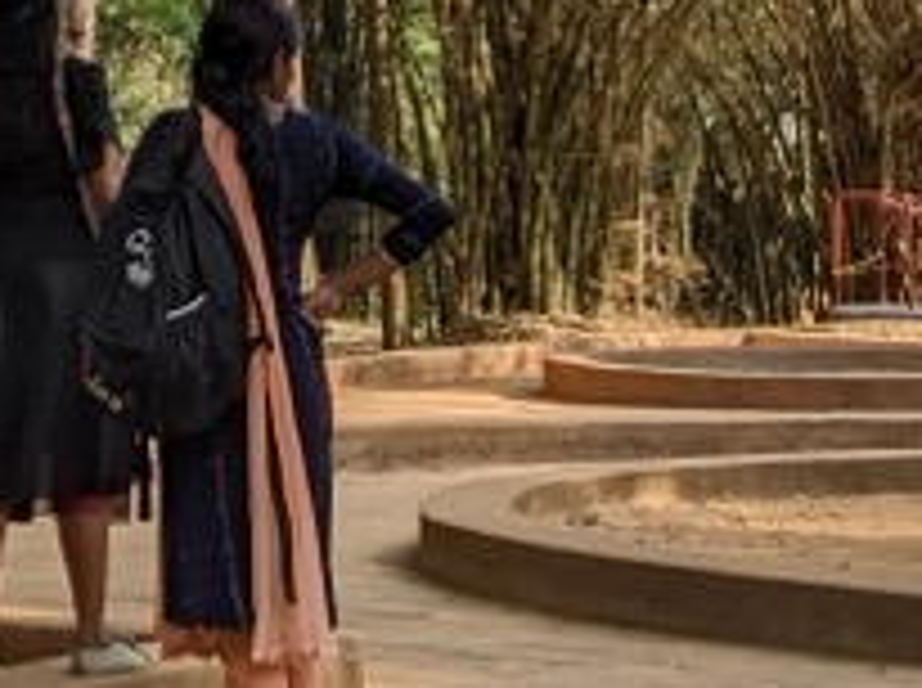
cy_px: -198
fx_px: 3510
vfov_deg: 10.9
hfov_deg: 14.3
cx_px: -283
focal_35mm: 132
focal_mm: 4.38
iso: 45
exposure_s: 1/1020
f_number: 1.73
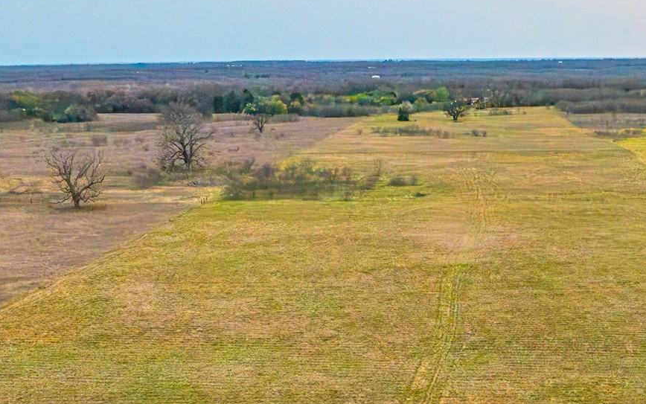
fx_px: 1057
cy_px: 417
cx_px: 474
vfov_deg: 20.8
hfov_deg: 33.4
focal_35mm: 60
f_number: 3.2
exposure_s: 1/500
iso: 1380
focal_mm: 12.29
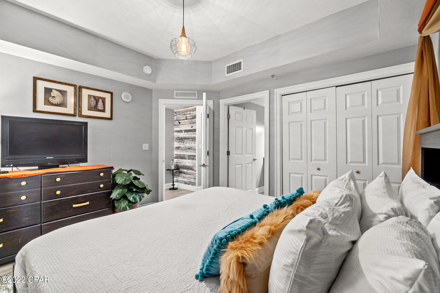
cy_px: 146
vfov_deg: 77.3
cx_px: 220
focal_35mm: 15
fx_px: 183
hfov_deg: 100.4
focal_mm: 10
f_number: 9
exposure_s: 3.2
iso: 400
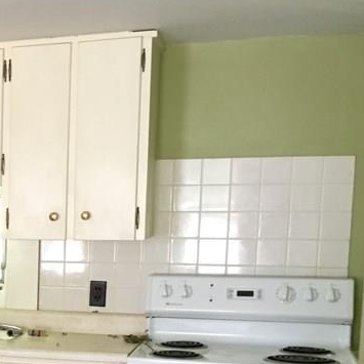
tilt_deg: -5.3
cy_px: 326
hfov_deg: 20.8
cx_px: -135
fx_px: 880
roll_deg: +0.0
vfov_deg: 22.8
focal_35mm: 74
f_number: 2.2
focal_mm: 4.15
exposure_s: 1/30
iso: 160
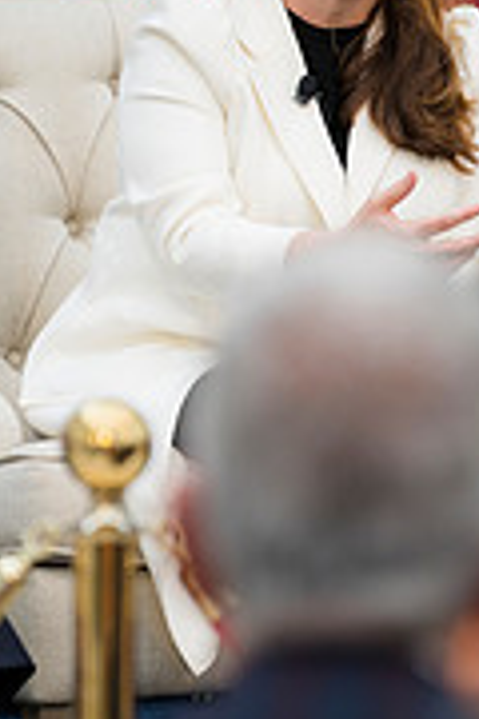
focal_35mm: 376
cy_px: 268
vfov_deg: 5.5
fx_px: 7504
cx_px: 403
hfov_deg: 3.7
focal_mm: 150
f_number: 2.8
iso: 160
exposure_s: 1/200
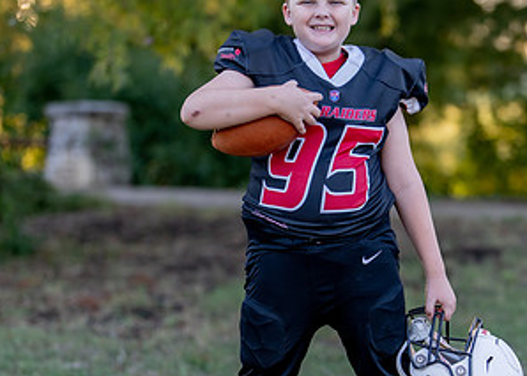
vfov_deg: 11.8
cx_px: 342
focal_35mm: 122
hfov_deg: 16.4
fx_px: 1826
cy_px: 247
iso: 100
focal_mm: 50
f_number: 1.2
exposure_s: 1/500
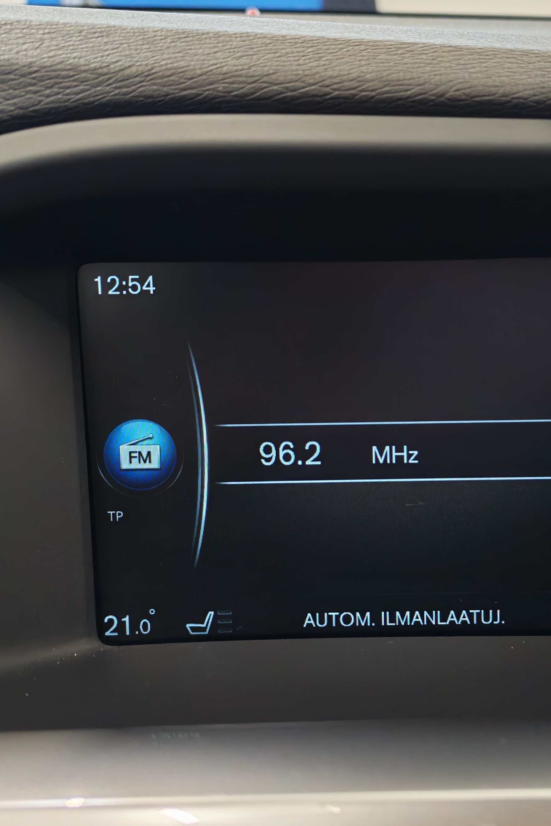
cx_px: 418
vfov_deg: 42.7
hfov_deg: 28.8
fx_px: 1056
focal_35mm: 46
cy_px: 412
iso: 1040
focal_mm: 6.12
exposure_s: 1/100
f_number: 1.9
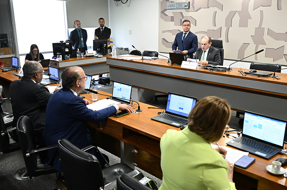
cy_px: 95
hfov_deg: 53.2
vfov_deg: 36.7
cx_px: 144
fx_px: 286
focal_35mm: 36
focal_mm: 24
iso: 1250
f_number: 2.8
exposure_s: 1/100
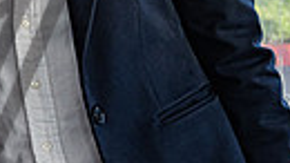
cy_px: -84
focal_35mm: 237
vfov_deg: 5.1
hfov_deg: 8.6
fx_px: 1822
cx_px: -315
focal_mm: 42
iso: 220
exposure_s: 1/250
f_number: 5.3
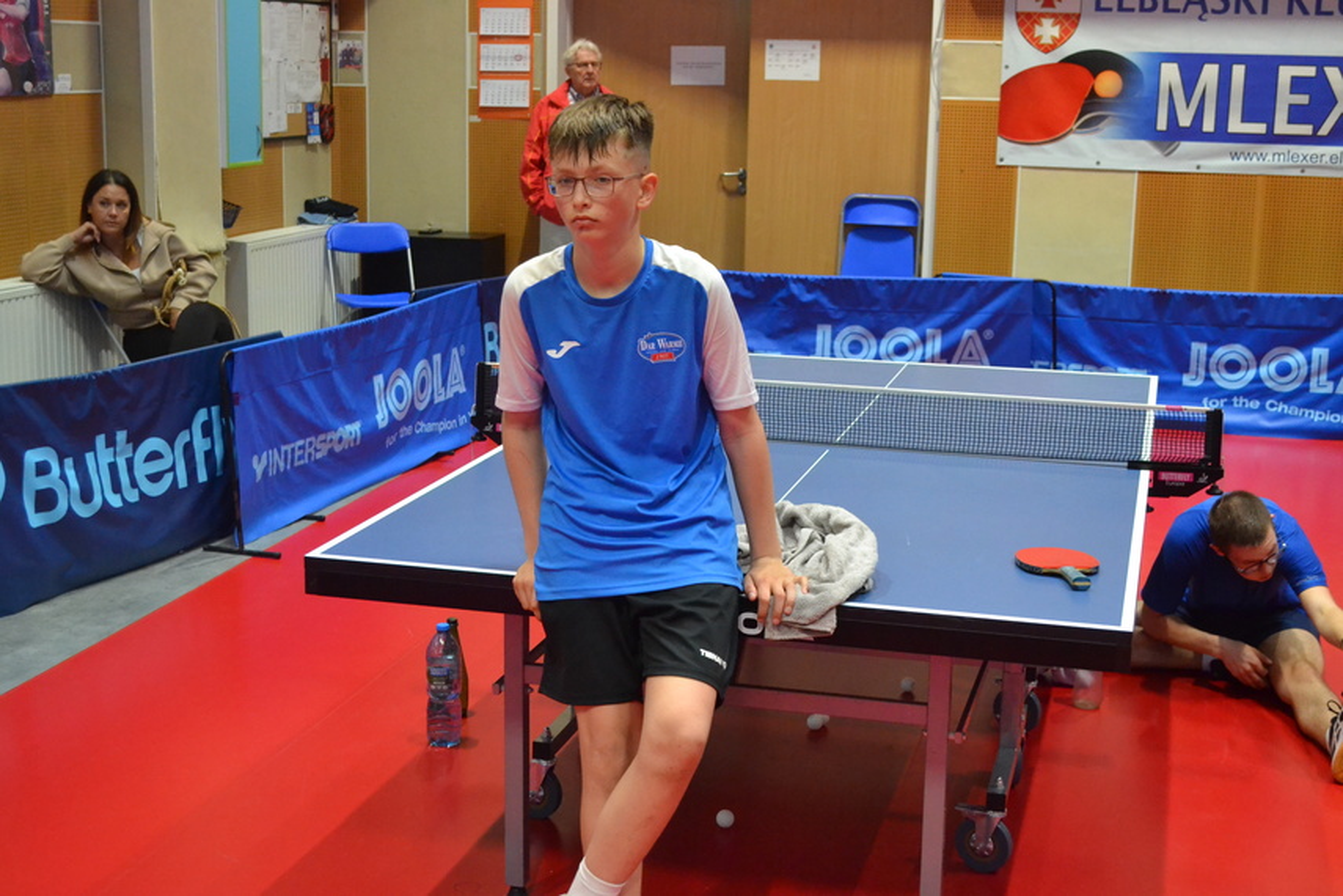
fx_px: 1902
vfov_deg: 26.5
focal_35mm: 51
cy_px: 448
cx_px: 672
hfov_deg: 38.9
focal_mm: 34
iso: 3200
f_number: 5
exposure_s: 1/125
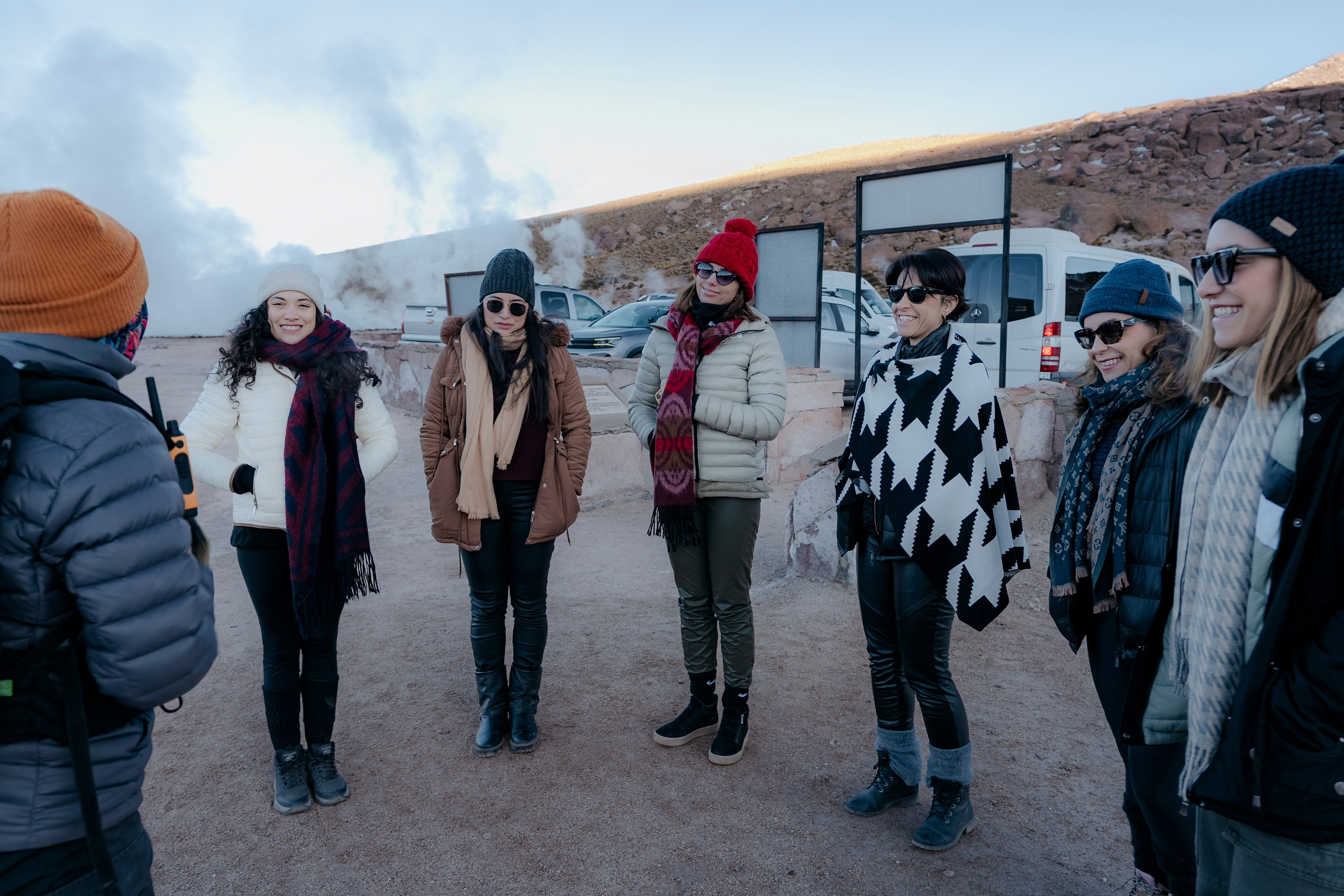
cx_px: 672
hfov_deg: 69.4
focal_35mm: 26
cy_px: 448
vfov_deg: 49.6
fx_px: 971
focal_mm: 26
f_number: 4.5
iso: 200
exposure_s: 1/80
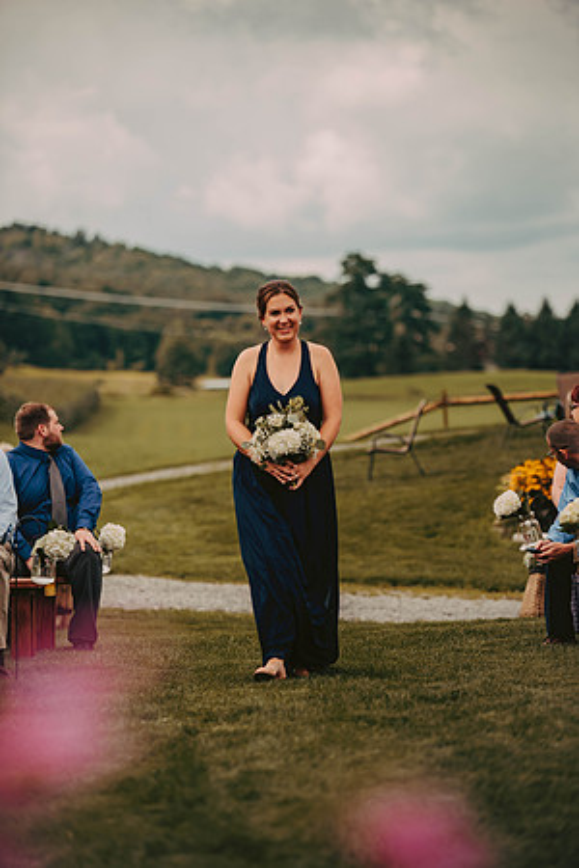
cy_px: 434
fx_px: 3257
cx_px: 290
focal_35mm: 135
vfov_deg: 15.2
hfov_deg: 10.2
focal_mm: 135
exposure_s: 1/3200
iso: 200
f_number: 2.8
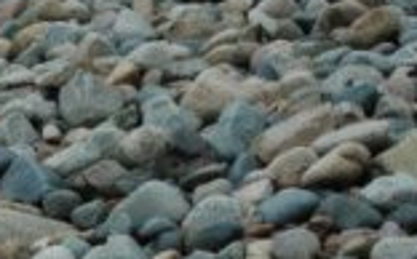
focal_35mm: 219
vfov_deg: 5.8
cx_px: -13
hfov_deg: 9.5
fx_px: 2489
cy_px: 521
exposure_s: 1/640
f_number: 14
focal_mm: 31
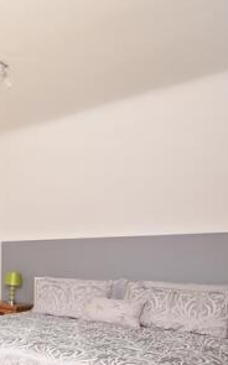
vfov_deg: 55.1
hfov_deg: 24.7
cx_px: -144
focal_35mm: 34
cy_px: 253
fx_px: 339
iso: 200
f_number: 5
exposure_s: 1/60
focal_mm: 10
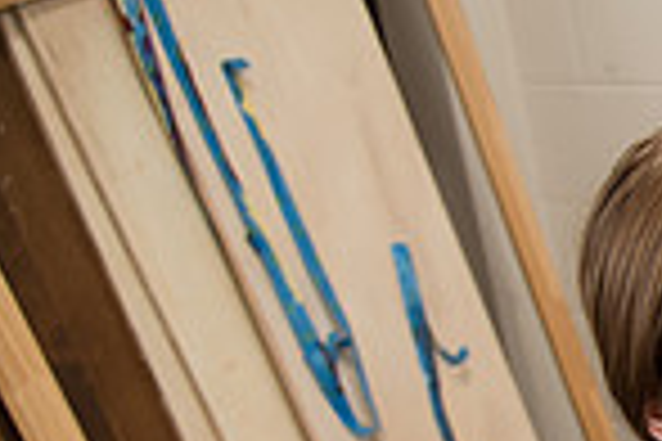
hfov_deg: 18.0
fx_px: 1747
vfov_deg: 13.7
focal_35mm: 95
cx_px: 1117
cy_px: 614
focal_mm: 24
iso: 800
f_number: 4
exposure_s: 1/160
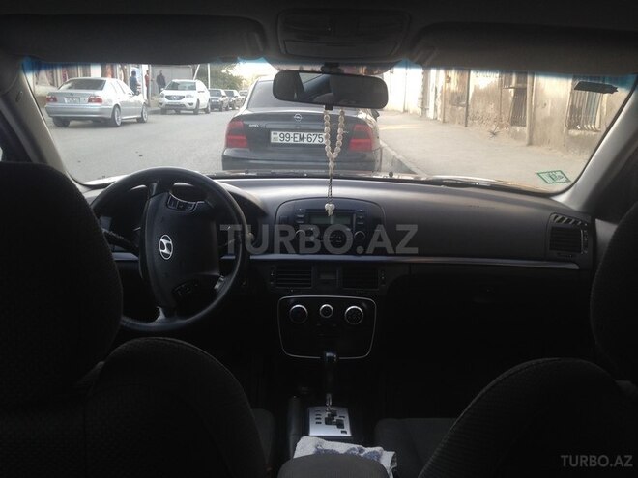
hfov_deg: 55.4
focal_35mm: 33
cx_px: 319
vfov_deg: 42.9
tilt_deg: -12.1
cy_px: 239
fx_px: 608
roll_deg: -2.5
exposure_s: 1/60
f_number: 2.4
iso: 50
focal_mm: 4.12
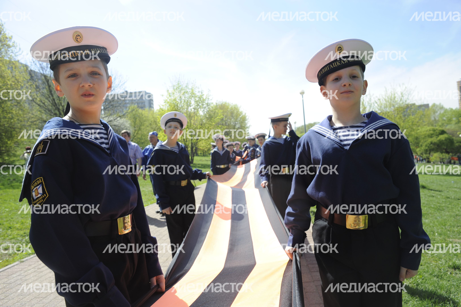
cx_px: 230
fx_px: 307
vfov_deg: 53.1
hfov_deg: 73.8
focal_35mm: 24
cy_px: 154
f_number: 6.3
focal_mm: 24
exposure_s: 1/500
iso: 250
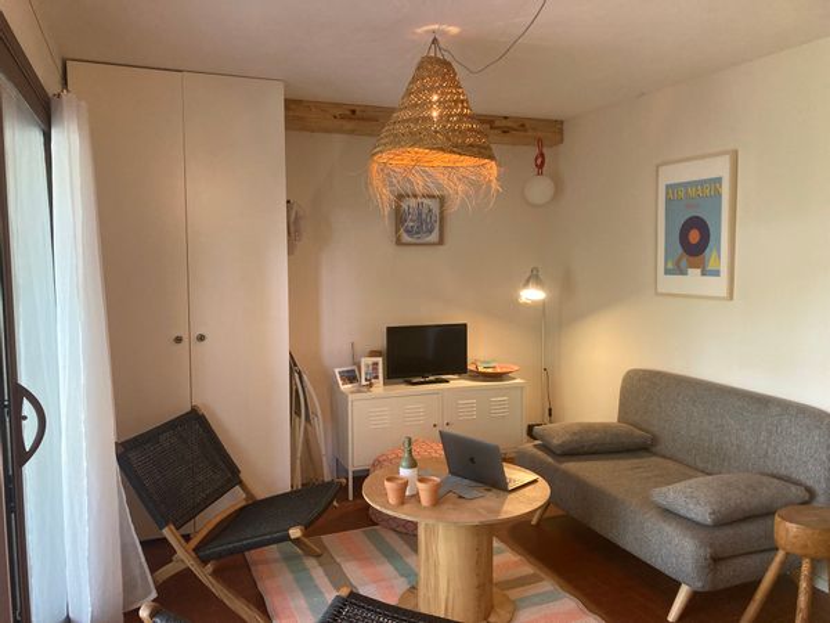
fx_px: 671
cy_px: 312
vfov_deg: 49.7
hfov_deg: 63.4
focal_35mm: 28
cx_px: 415
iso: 160
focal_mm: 3.99
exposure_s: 1/50
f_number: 1.8
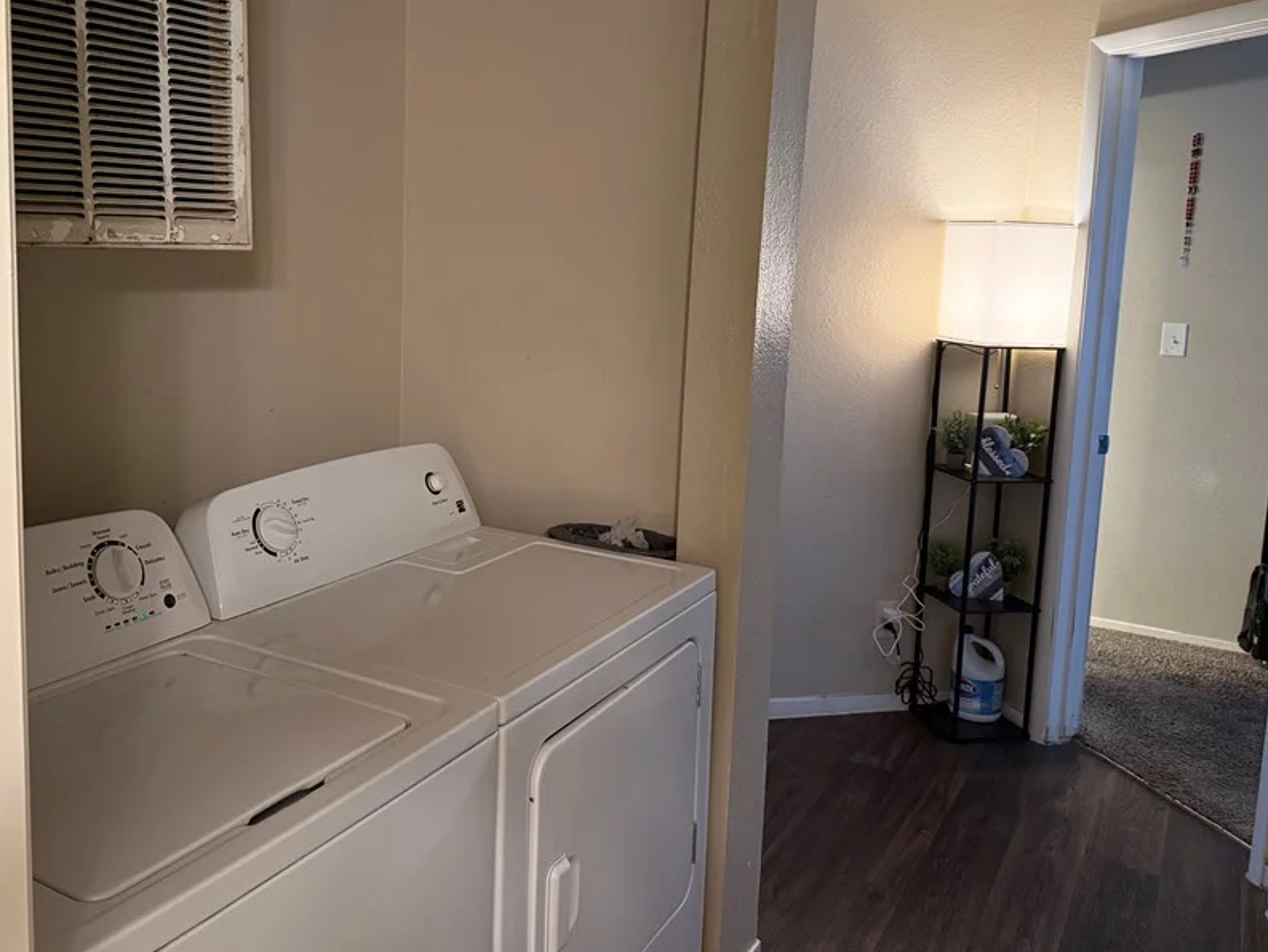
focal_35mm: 31
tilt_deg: -7.5
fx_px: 1136
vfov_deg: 45.2
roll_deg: -2.1
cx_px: 500
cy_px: 384
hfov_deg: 57.8
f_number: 1.78
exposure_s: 1/60
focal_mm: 6.76
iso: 320
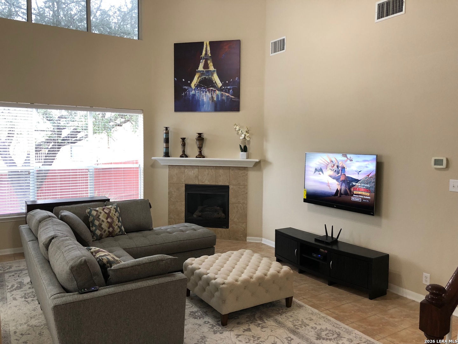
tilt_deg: -4.3
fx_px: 370
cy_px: 172
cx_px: 229
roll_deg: +0.1
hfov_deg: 63.4
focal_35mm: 28
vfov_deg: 49.7
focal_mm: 4
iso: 40
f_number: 1.8
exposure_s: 1/15
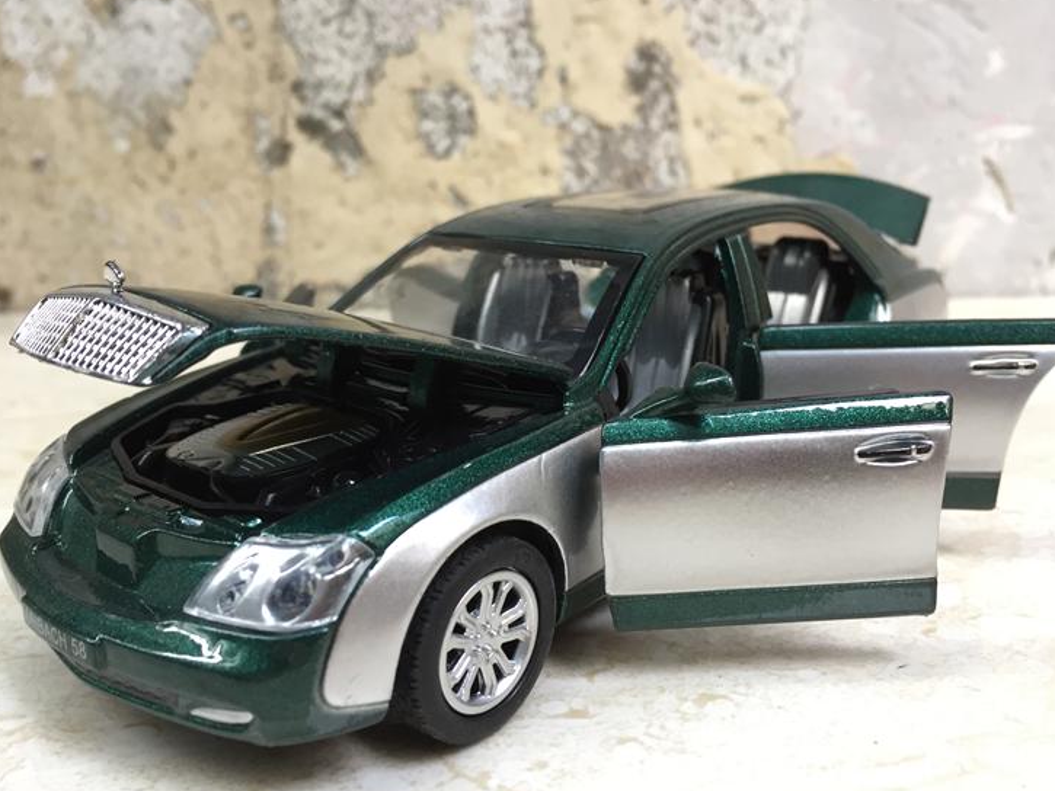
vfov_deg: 44.2
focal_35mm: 32
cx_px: 503
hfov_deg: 56.8
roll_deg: +0.0
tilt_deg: -13.6
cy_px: 380
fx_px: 975
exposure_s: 1/33
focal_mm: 4.15
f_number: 2.2
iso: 80
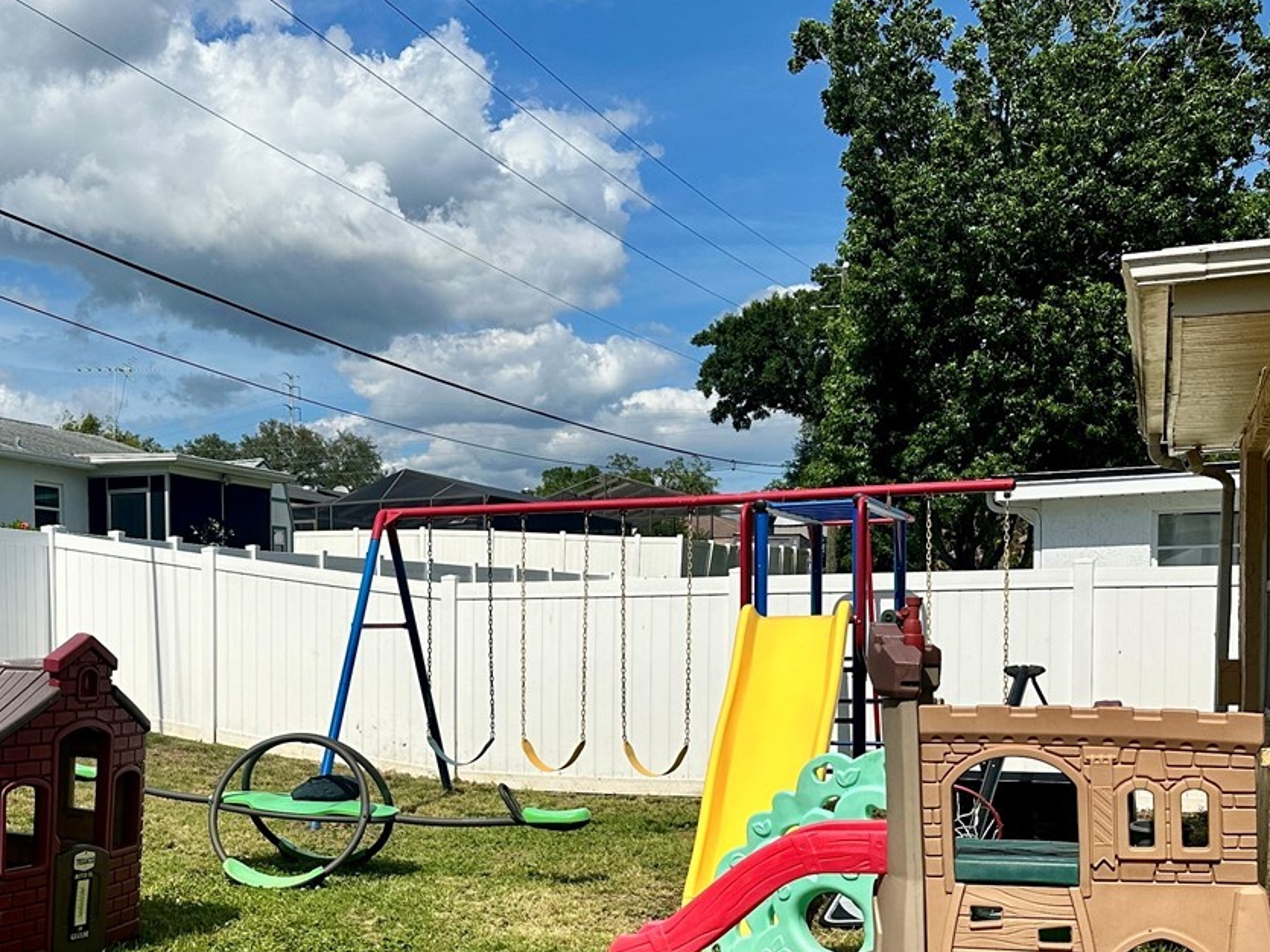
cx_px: 252
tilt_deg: -2.5
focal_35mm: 46
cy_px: 722
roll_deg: +0.8
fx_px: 1687
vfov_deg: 30.9
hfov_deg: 39.6
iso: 80
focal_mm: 6.86
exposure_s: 1/8929
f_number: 1.78
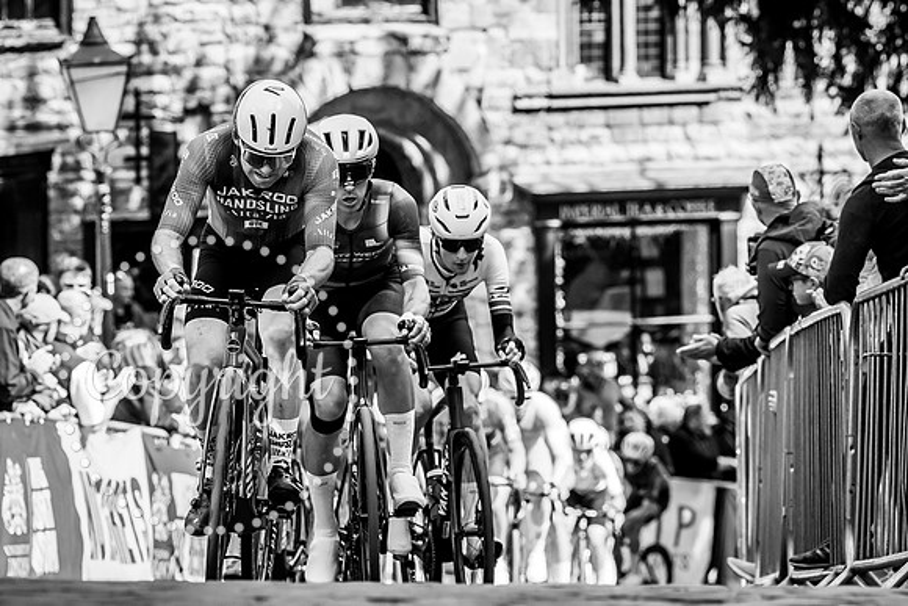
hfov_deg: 6.5
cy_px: 11
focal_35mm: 318
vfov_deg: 4.3
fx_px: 8027
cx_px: 441
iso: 400
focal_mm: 162
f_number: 5
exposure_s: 1/1000
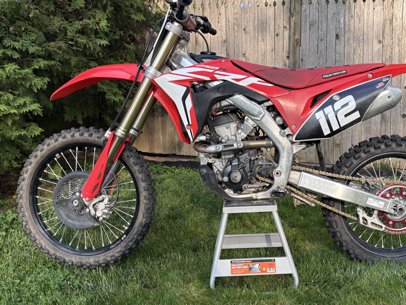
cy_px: 138
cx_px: 229
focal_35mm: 37
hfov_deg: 50.0
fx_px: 434
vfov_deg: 38.6
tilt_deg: -2.0
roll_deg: -0.6
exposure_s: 1/371
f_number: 1.6
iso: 50
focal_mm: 5.96
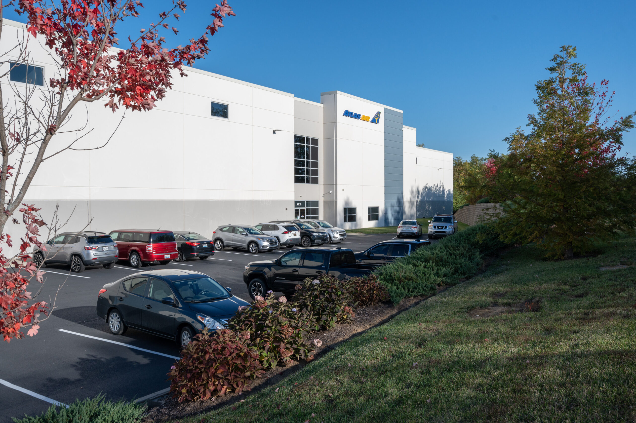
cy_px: 212
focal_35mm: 30
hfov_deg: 62.0
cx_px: 318
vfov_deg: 43.5
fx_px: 530
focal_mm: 30
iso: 250
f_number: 9
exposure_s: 1/800
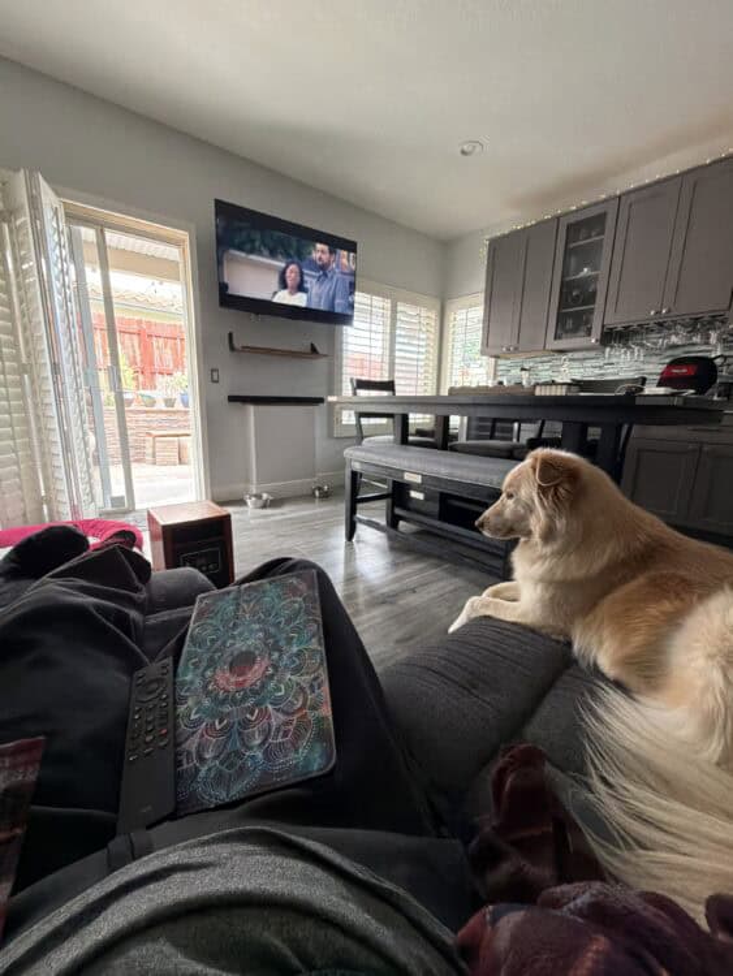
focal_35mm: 14
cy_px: 488
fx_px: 395
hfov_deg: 85.7
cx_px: 366
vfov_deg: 102.0
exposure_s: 1/60
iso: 500
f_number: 2.2
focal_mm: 2.2
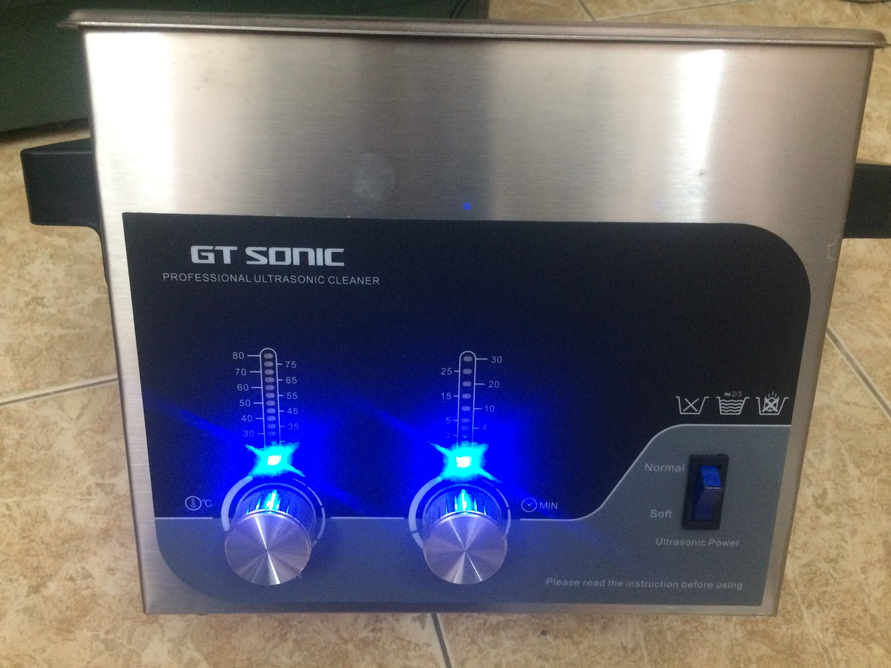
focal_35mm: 29
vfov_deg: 48.2
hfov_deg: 61.7
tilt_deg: -53.6
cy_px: 334
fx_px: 746
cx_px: 446
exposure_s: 1/25
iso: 320
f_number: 2.2
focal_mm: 4.15
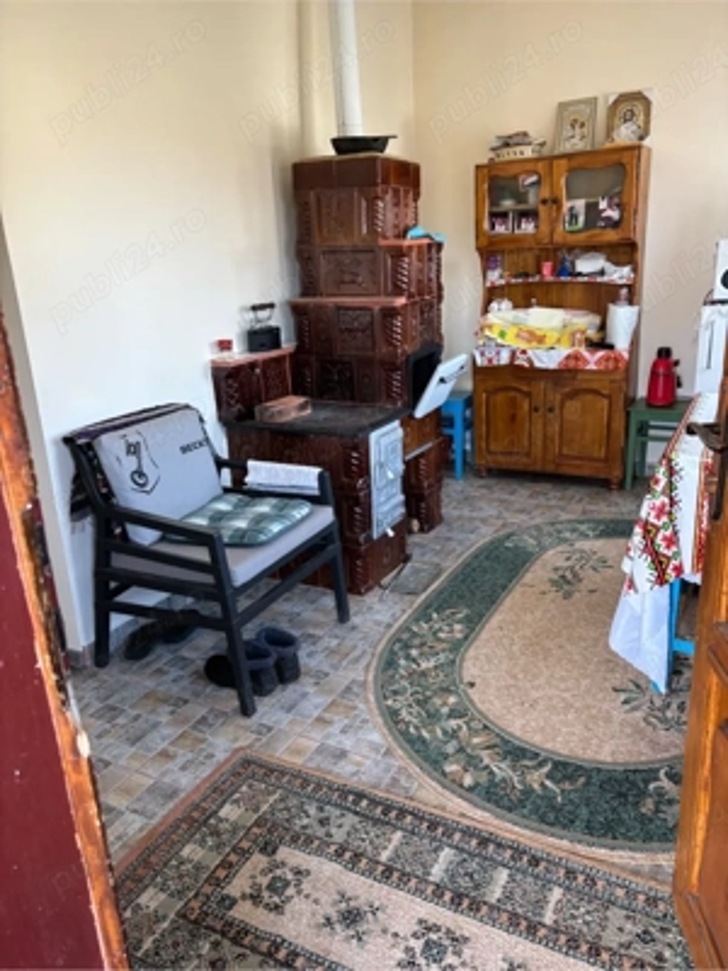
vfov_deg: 67.3
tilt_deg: -16.6
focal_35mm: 26
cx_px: 364
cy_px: 486
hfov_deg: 53.1
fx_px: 729
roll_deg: +1.1
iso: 125
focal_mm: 5.96
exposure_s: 1/67
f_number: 1.6
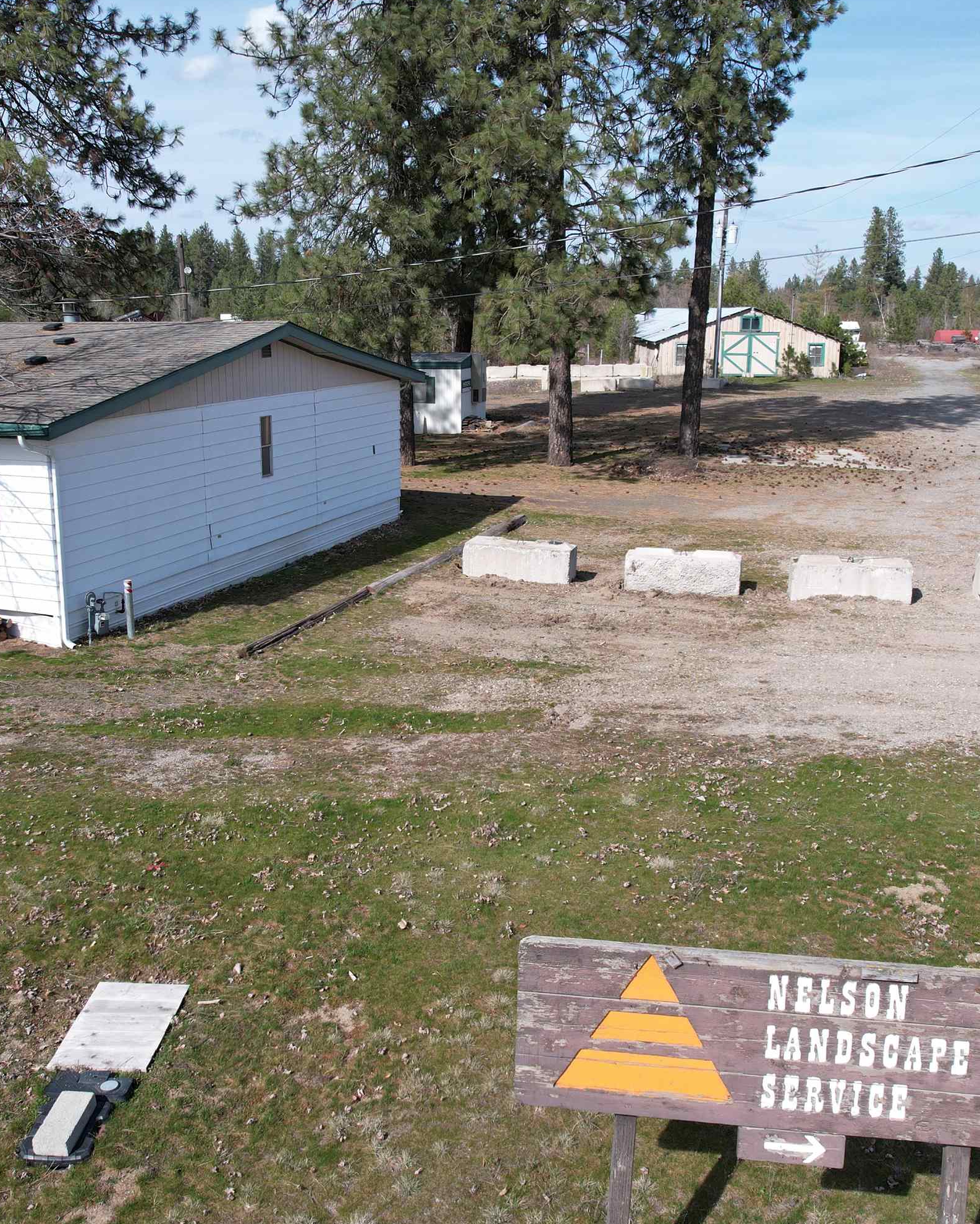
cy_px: 594
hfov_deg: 45.8
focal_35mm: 32
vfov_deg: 55.6
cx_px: 461
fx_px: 1160
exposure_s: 1/1600
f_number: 2.8
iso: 100
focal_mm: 8.38
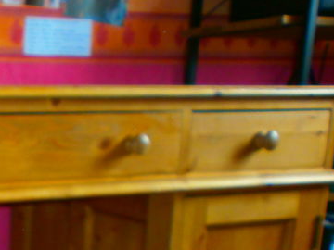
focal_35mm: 75
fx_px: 724
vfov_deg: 18.3
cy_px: 323
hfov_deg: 23.3
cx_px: -86
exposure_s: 1/30
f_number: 2.9
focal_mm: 4.8
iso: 125
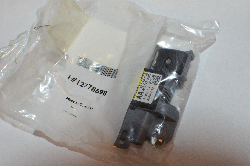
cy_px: 83
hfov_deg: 37.9
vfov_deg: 25.6
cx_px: 125
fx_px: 364
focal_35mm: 52
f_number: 8
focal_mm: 35
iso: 2500
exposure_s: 1/250
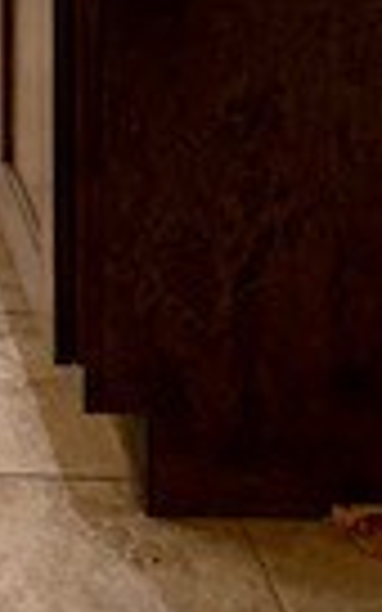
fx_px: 2165
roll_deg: +0.7
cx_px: -548
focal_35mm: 130
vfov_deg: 13.5
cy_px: -662
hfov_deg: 9.0
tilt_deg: -1.7
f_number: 1.8
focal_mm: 4.25
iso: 125
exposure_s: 1/60
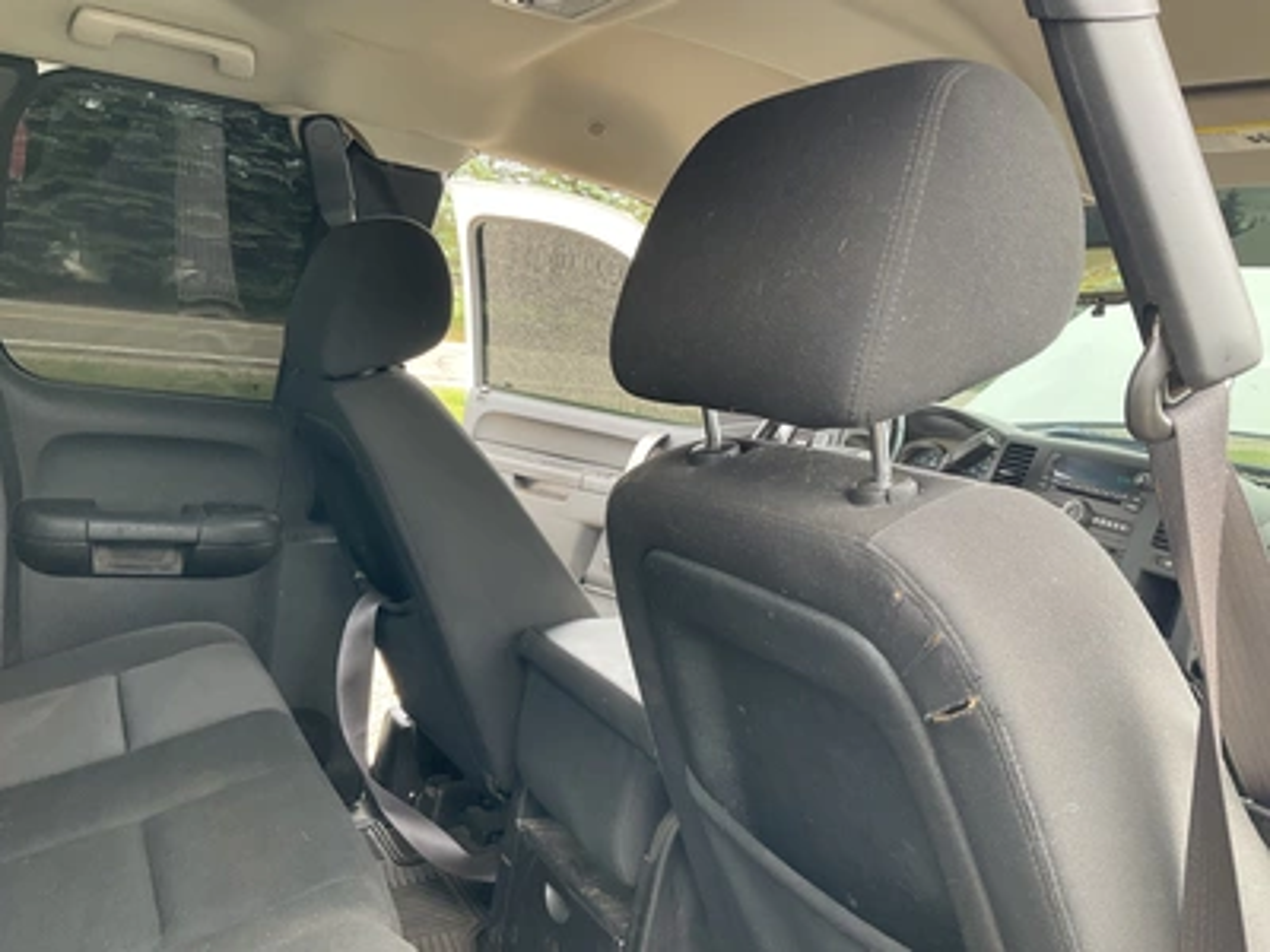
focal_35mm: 29
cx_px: 635
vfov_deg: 48.2
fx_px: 1064
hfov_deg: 61.7
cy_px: 476
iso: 64
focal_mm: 3
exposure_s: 1/89
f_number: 1.8
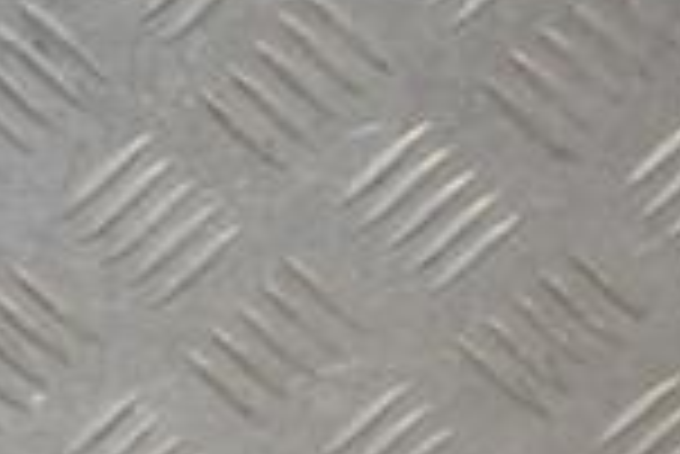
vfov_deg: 5.4
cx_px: -531
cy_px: 760
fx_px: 4727
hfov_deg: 8.0
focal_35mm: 250
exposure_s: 1/200
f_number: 5
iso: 800
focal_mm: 42
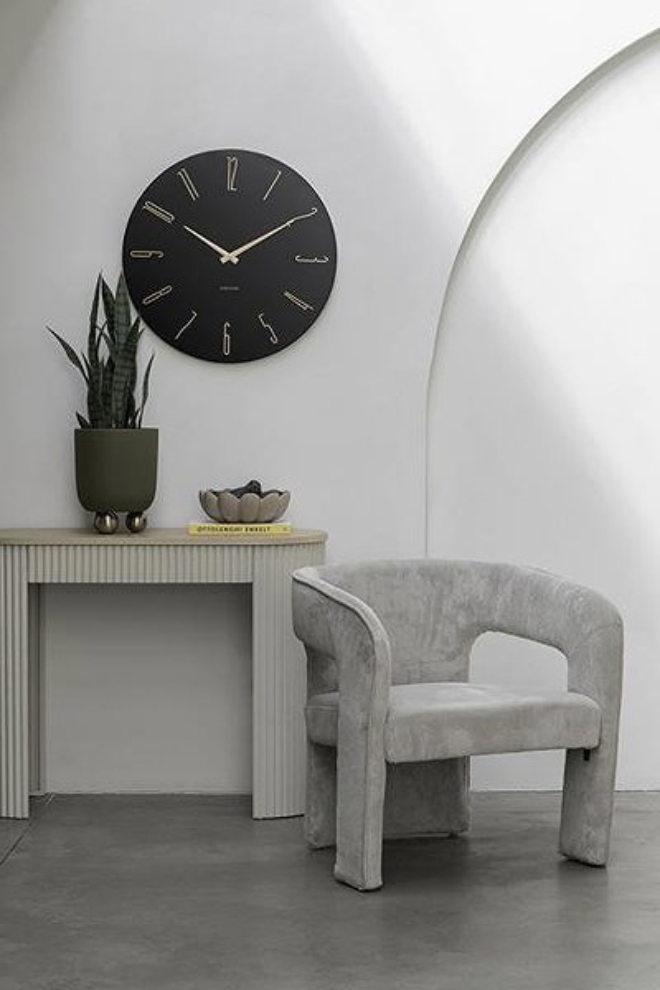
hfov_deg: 15.9
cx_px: 330
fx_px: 2365
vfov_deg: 23.6
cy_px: 495
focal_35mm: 86
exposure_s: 1/100
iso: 500
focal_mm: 86
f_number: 7.1
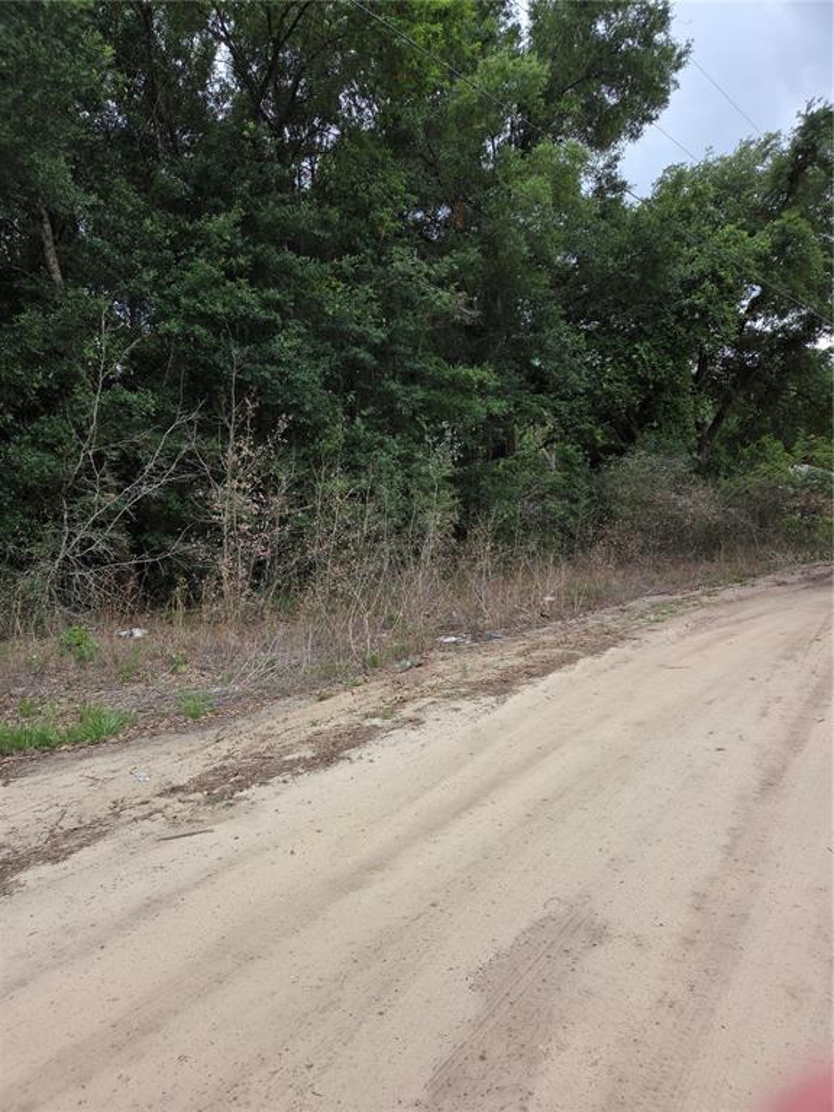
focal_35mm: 23
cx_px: 417
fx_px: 739
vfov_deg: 73.9
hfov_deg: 58.9
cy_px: 556
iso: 80
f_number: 1.8
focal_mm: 5.4
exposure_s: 1/1809
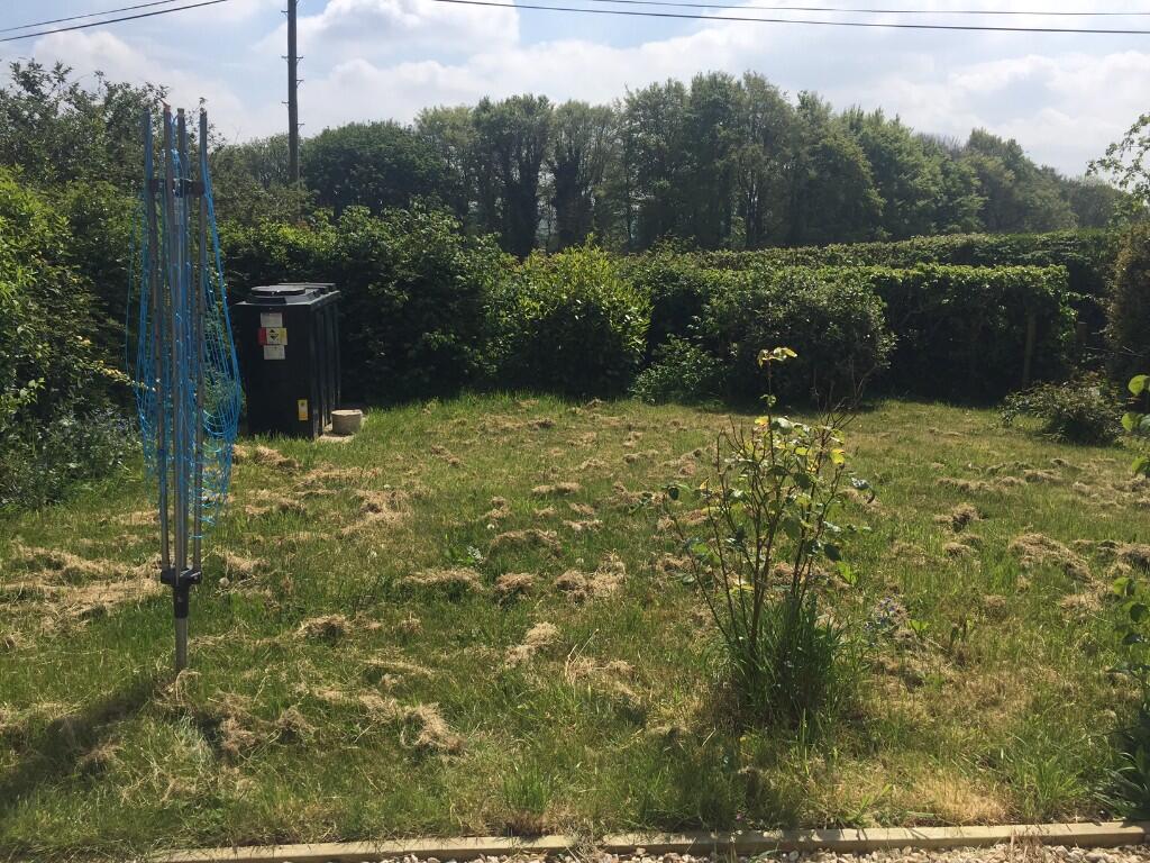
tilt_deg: -13.3
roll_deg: -1.8
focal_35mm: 29
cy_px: 432
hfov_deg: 61.7
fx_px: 963
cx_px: 575
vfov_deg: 48.2
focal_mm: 4.15
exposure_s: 1/2639
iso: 32
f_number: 2.2
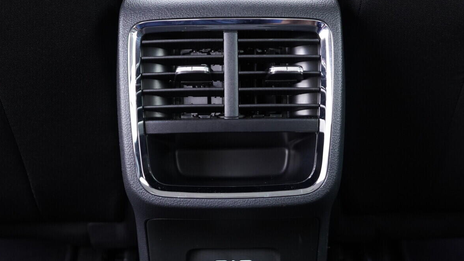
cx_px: 234
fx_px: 566
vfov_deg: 26.0
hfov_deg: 44.6
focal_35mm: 46
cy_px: 136
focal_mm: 24
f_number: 2.8
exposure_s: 1/40
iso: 1000
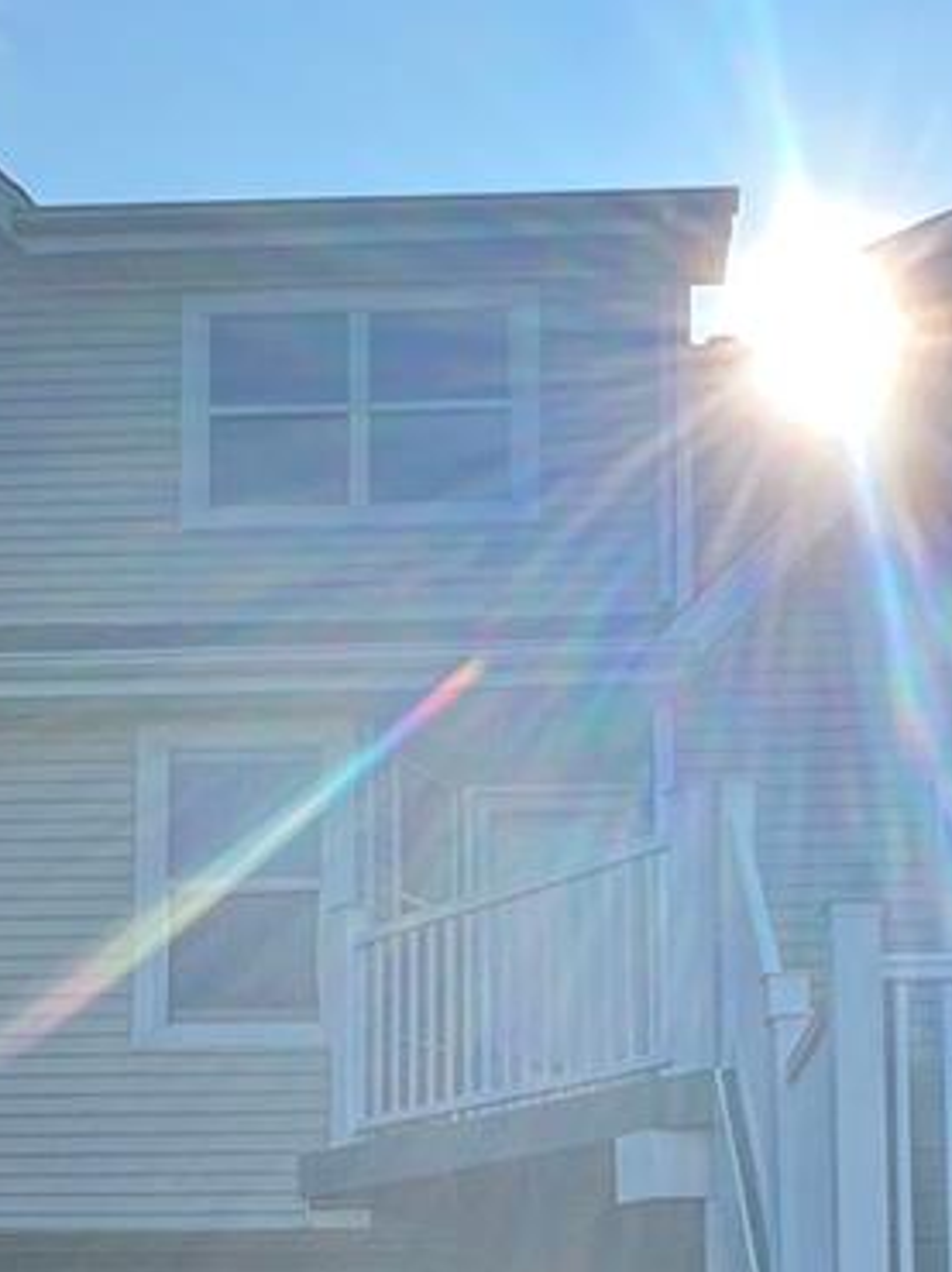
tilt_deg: +5.3
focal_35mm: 54
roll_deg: -0.1
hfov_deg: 27.0
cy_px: 1358
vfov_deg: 31.9
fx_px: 1982
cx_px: 457
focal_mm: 1.57
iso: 32
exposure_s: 1/960
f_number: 1.8
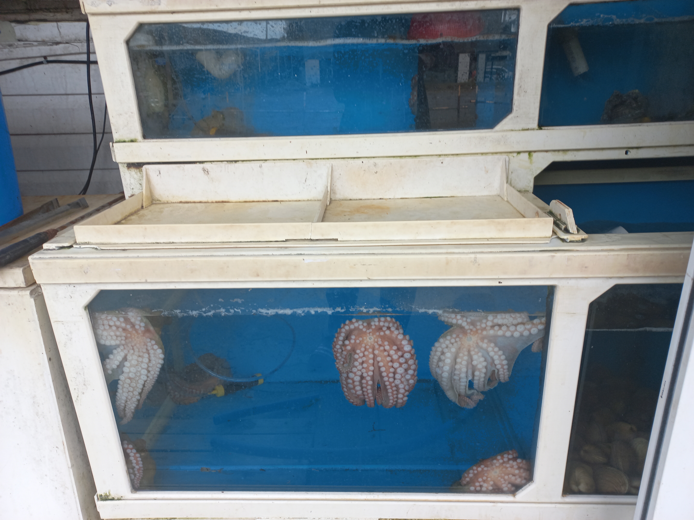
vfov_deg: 54.9
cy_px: 260
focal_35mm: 25
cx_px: 347
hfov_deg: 69.4
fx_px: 501
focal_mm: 4.6
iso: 25
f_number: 1.8
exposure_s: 1/60
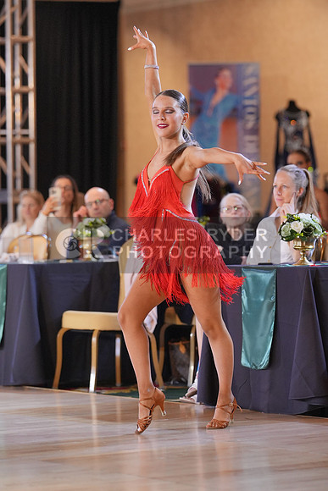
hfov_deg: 9.7
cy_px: 246
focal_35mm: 141
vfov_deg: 14.5
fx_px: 1926
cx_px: 164
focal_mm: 94
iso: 1600
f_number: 2
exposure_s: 1/500
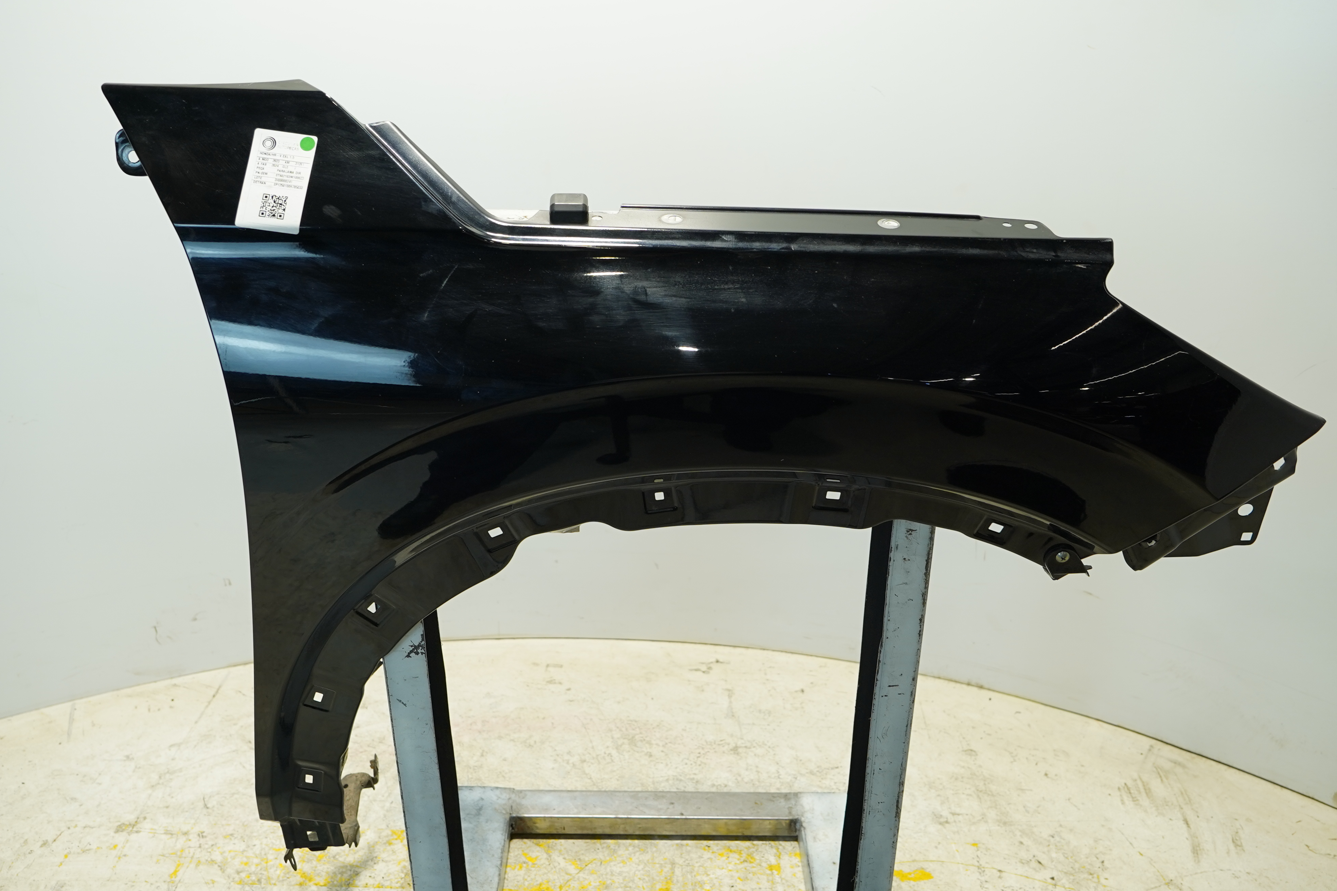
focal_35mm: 30
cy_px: 446
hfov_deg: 61.9
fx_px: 1114
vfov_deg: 43.6
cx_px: 668
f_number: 4
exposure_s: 1/160
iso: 320
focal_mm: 20
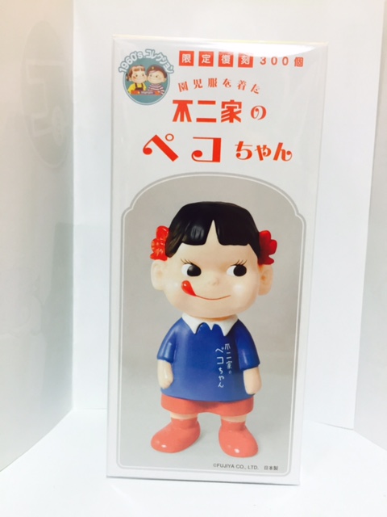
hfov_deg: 48.2
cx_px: 194
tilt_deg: -5.7
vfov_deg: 61.7
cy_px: 258
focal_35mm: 29
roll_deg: -2.0
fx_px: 432
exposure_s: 1/33
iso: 125
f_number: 2.2
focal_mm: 4.15
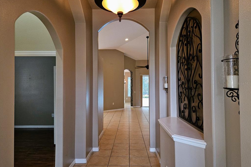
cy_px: 83
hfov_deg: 73.7
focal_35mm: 24
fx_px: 167
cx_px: 125
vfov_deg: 53.1
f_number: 1.8
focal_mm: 5.4
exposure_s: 1/24
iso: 100
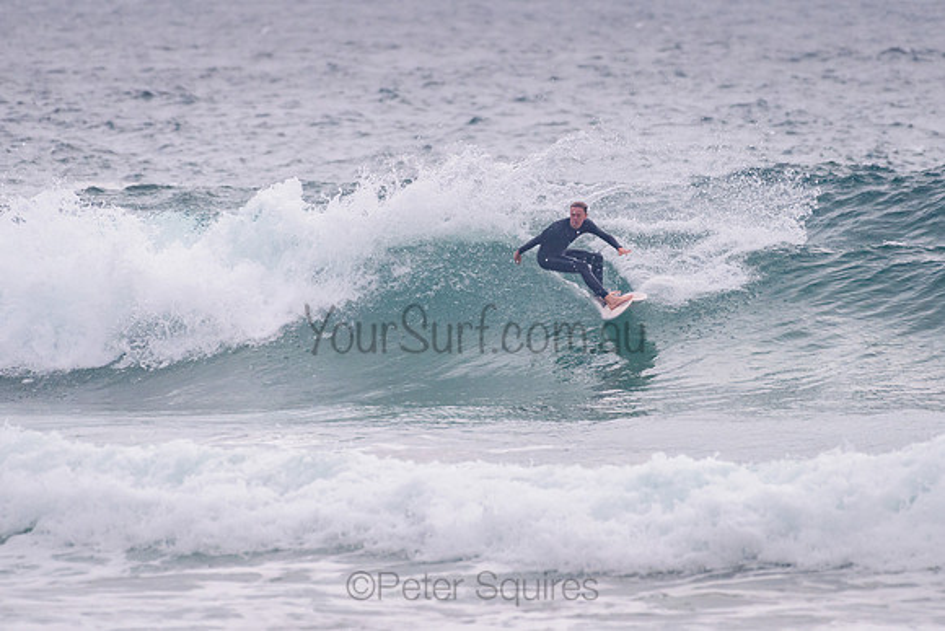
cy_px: 267
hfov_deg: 3.4
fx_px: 16092
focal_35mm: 613
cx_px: 503
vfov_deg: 2.2
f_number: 5.6
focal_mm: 500
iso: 900
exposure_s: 1/2000
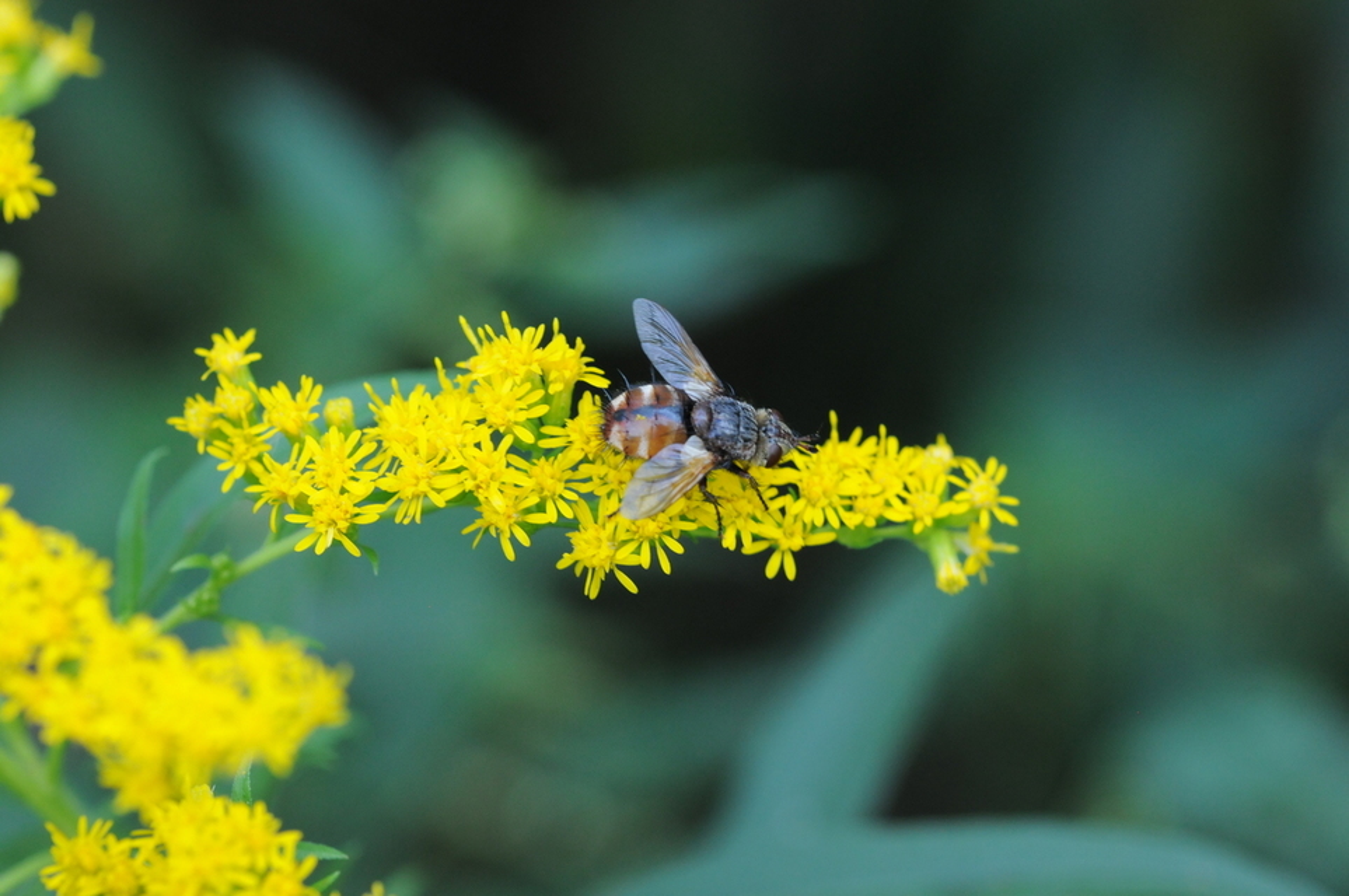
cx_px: 674
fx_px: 5896
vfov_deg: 8.7
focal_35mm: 158
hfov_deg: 13.1
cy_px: 448
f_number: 9
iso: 800
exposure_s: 1/100
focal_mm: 105
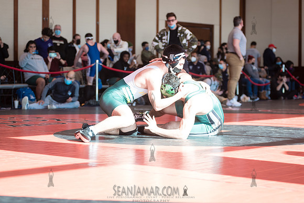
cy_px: 102
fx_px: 717
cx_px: 152
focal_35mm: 85
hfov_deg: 23.9
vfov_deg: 16.1
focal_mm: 80
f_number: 3.5
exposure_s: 1/400
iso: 400
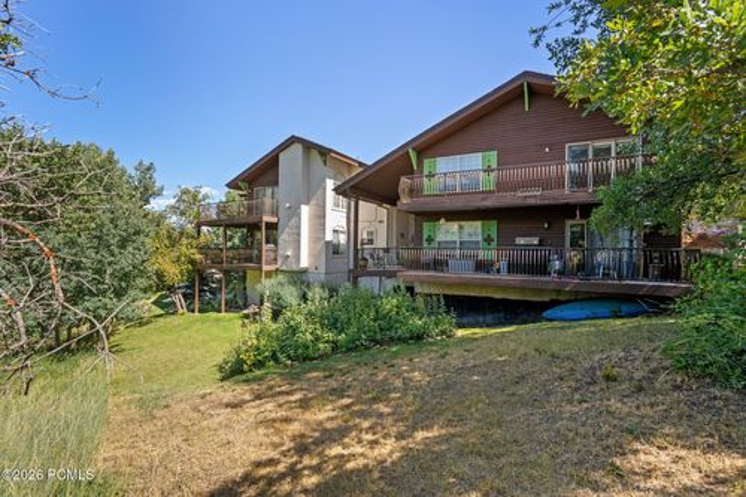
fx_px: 331
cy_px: 248
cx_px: 373
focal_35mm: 16
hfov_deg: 96.8
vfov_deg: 73.7
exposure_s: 1/160
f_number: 8
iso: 320
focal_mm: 16
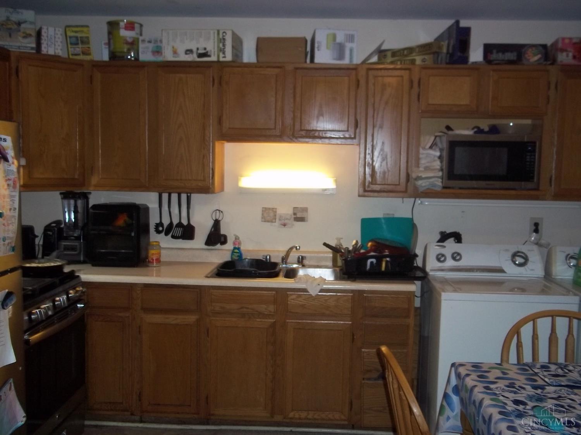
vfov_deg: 39.7
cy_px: 218
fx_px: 604
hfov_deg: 51.4
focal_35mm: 36
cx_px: 290
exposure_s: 1/30
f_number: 3.1
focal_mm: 6.5
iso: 160
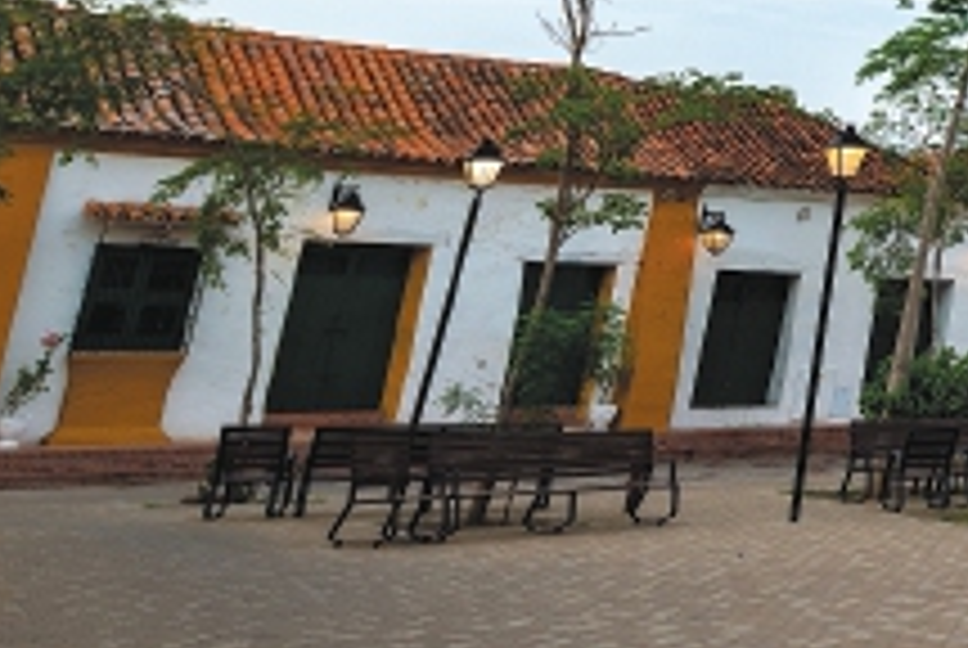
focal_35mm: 67
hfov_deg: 20.6
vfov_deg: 19.0
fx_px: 1804
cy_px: -164
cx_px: 1756
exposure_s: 1/200
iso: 200
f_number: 8
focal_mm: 18
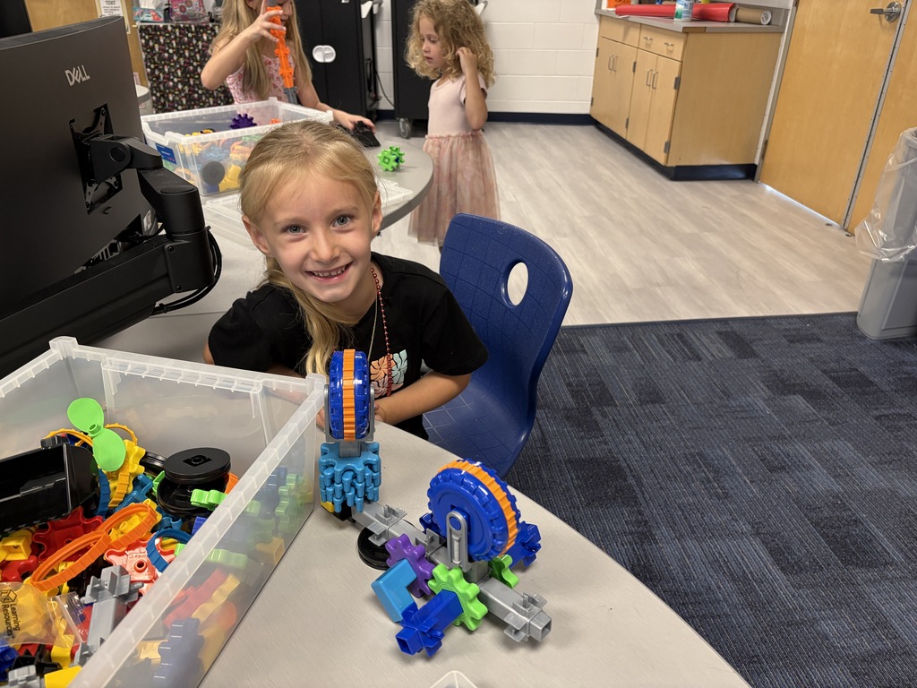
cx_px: 458
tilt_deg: -29.3
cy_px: 344
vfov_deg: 53.1
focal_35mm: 26
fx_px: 689
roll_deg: -0.5
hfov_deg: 67.3
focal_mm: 5.96
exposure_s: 1/60
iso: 200
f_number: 1.6
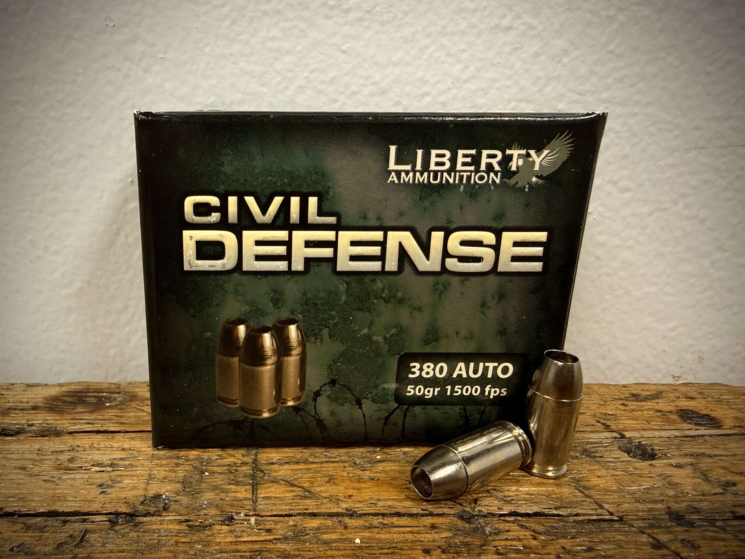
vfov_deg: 56.8
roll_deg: -0.1
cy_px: 280
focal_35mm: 24
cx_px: 372
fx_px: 517
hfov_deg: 71.6
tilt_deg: -16.7
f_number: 2.2
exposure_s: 1/60
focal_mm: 2.22
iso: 160
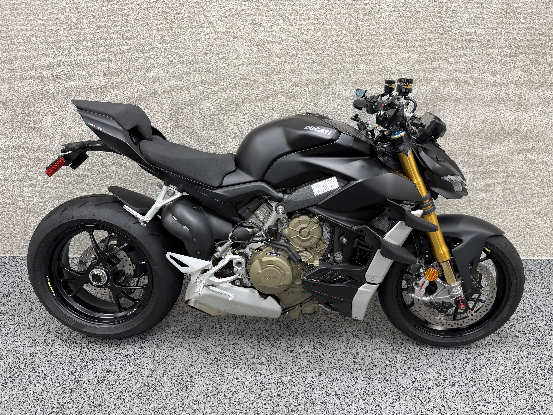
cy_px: 208
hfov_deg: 71.6
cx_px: 276
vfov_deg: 56.8
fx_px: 383
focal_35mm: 24
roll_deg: -1.1
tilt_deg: -27.4
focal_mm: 6.76
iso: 200
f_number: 1.78
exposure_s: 1/120
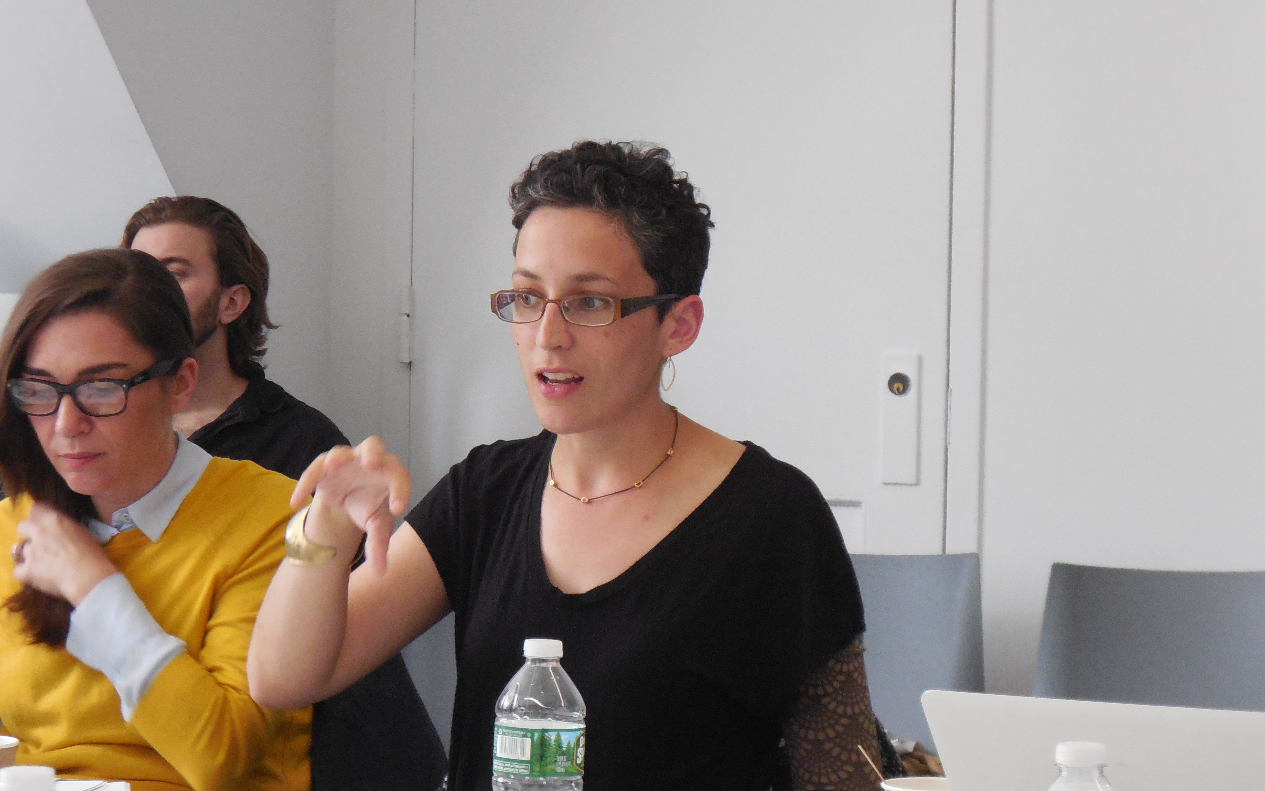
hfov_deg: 21.0
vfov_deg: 13.2
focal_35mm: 99
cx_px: 632
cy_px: 472
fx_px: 3413
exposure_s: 1/50
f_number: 4.6
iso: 800
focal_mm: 16.5
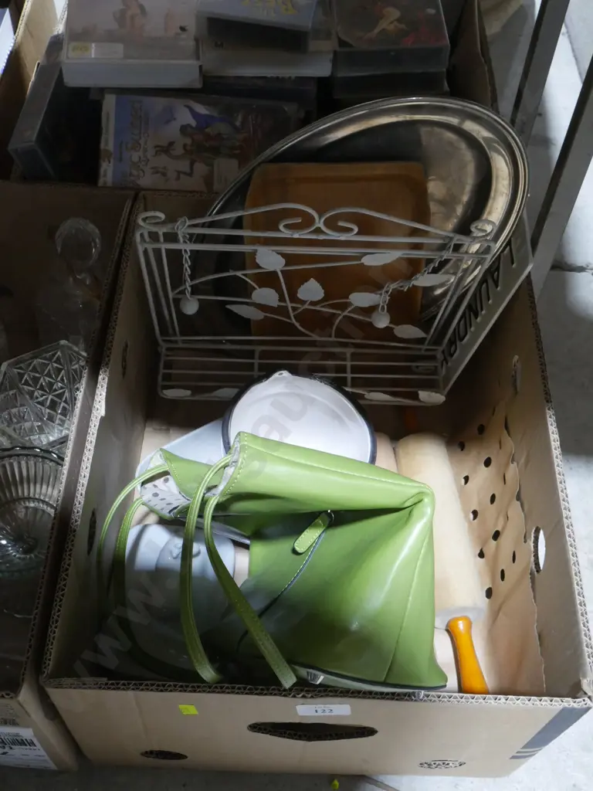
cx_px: 296
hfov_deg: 36.0
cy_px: 396
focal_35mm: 40
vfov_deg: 46.8
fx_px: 914
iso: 3200
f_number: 11
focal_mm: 20
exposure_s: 1/30
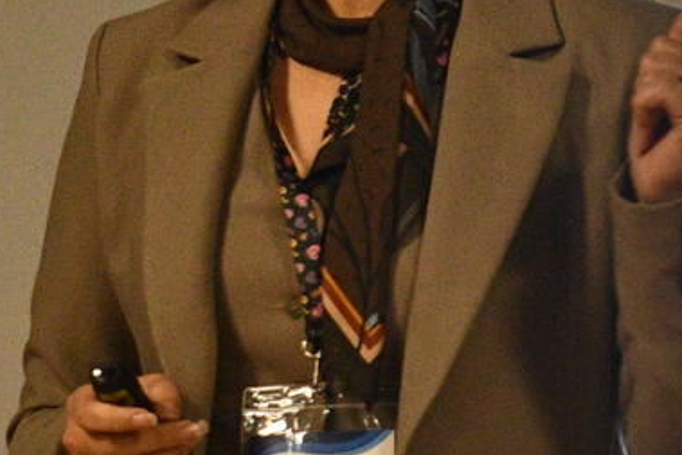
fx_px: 6424
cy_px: -103
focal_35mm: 339
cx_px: 1299
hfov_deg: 5.9
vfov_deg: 4.0
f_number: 5
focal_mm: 45
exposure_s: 1/125
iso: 3200
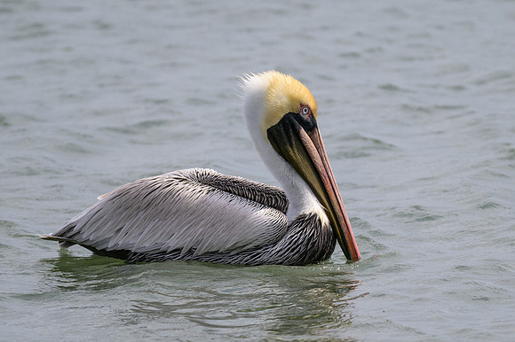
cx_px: 314
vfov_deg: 1.3
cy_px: 187
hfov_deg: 1.9
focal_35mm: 1098
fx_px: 15697
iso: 320
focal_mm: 600
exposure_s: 1/2500
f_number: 6.3
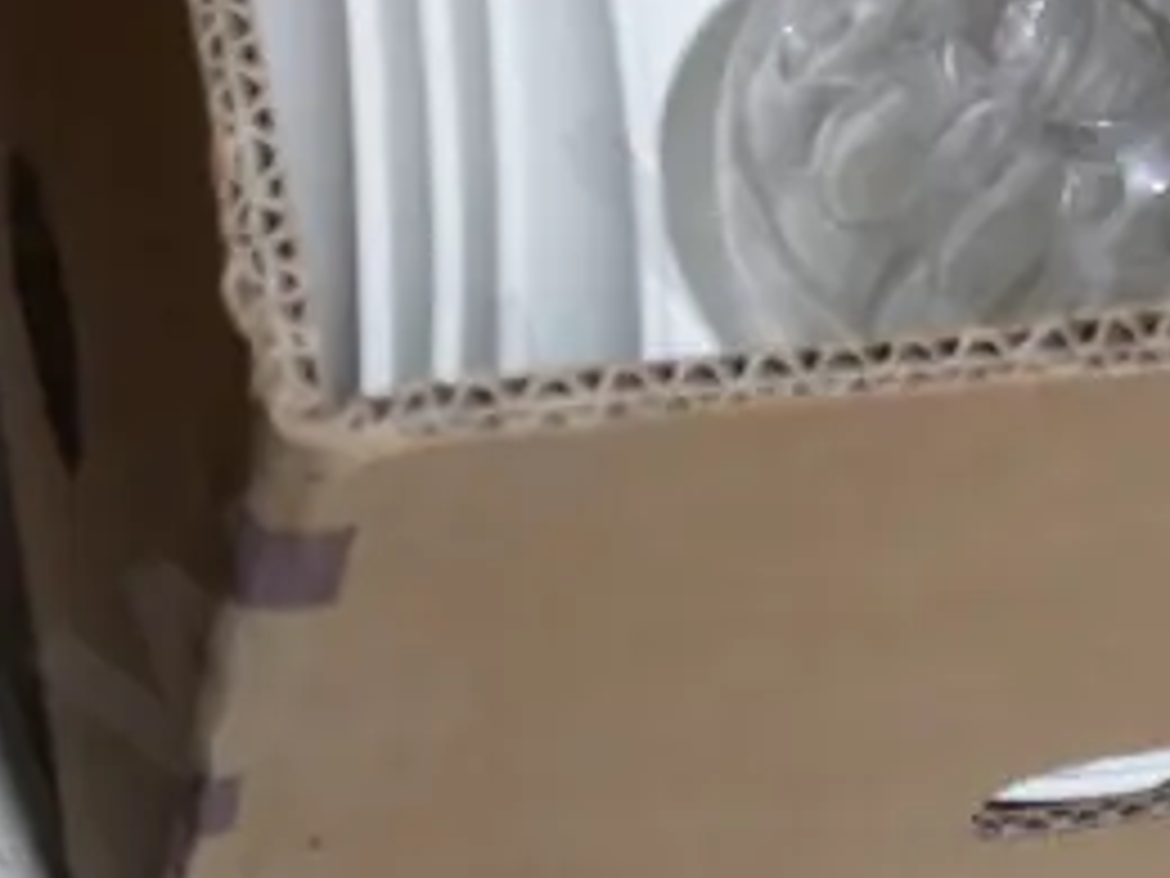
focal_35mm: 126
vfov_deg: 11.3
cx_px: 1656
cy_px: -450
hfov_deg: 14.7
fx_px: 4259
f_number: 3.6
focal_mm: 16
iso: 320
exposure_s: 1/60
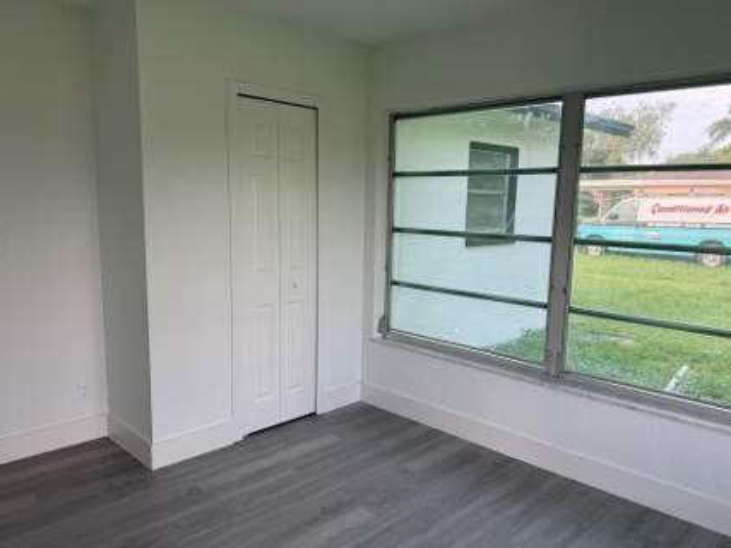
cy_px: 281
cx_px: 387
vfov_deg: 51.3
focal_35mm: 27
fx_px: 570
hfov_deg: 65.3
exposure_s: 1/307
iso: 100
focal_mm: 6.76
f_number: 1.78
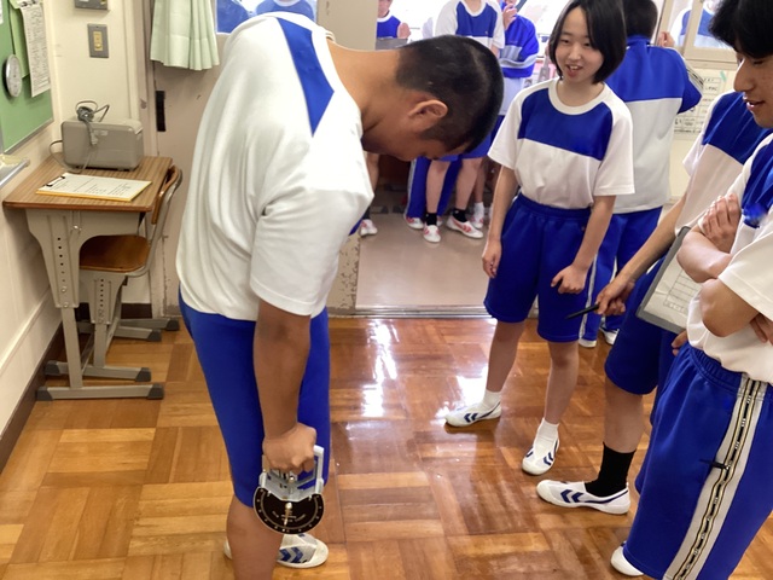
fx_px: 692
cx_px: 386
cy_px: 290
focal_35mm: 31
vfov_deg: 45.4
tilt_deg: -23.6
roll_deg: -2.9
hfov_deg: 58.4
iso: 160
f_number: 2.4
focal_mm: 3.3
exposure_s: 1/60
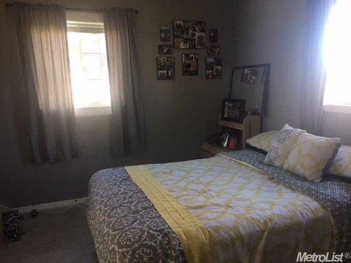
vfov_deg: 48.2
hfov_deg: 61.7
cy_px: 132
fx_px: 294
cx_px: 176
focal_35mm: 29
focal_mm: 4.15
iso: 32
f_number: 2.2
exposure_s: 1/15
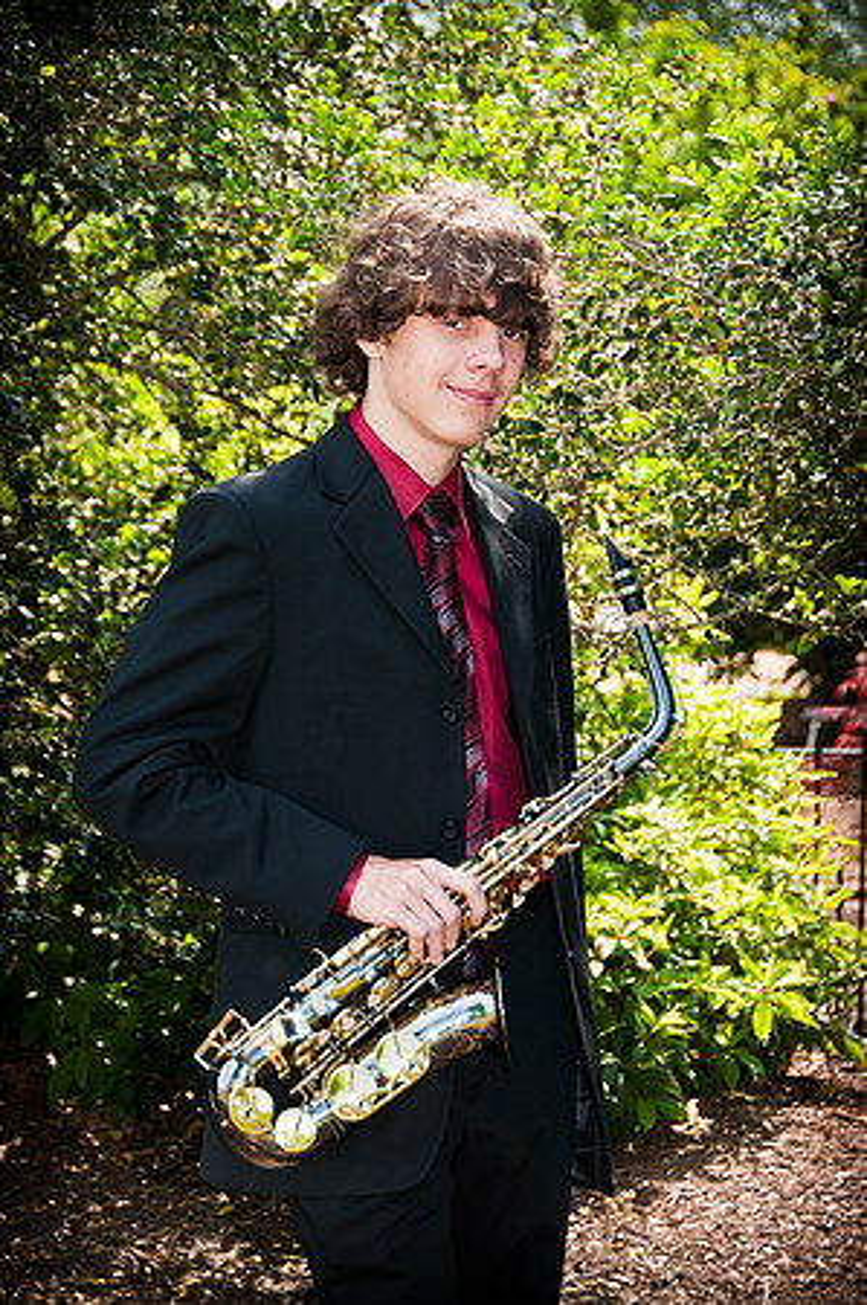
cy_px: 652
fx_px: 4073
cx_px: 434
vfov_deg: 18.2
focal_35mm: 112
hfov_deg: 12.2
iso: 200
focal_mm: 75
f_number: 5
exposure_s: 1/250
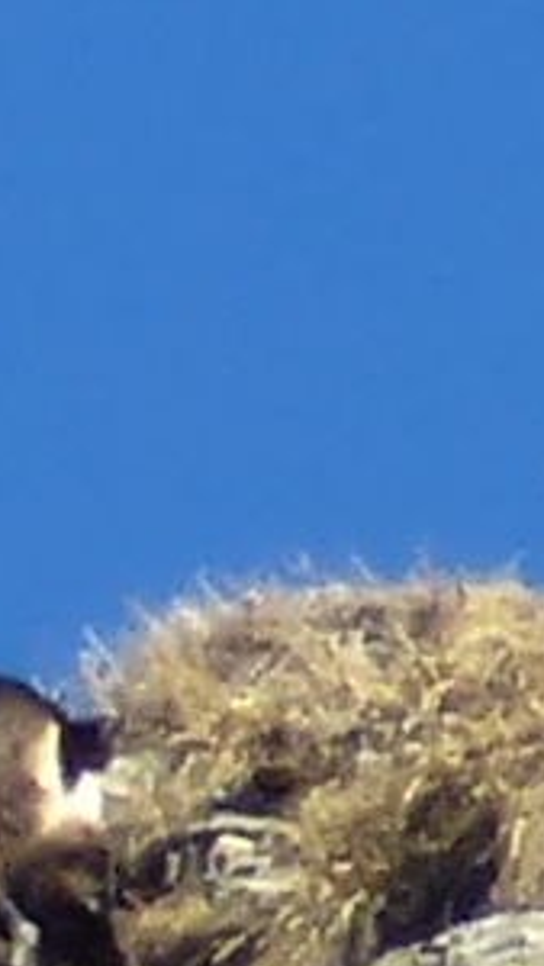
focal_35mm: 1787
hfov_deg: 0.7
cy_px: 734
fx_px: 45774
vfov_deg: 1.2
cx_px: -422
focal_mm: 68.8
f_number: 5.9
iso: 100
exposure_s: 1/250
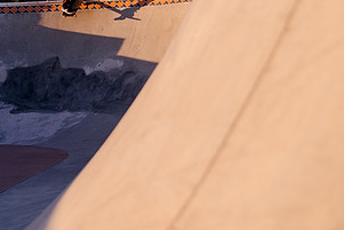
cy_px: 36
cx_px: 18
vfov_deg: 16.1
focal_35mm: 84
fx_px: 803
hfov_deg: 23.4
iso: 1000
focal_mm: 32
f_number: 4
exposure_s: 1/3200
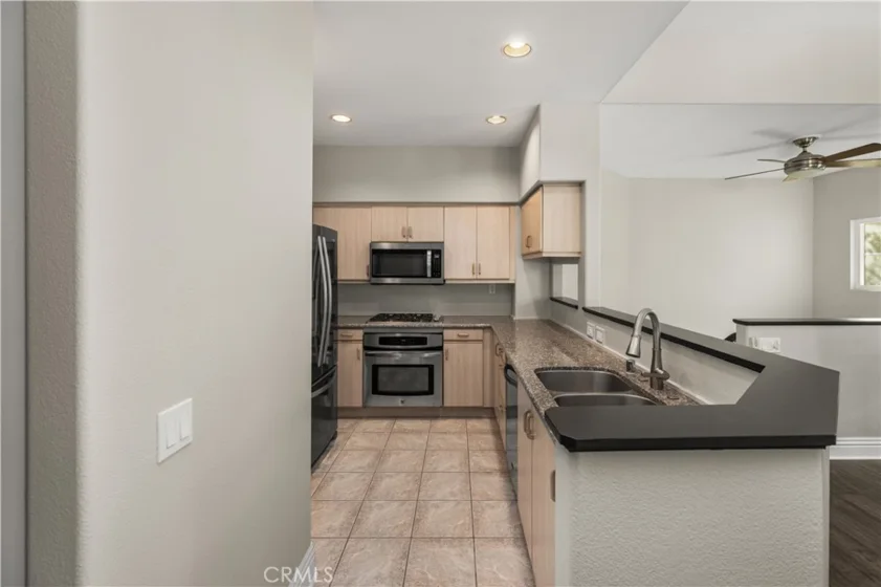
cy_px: 294
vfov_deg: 81.2
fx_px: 342
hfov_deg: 104.3
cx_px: 440
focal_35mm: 14
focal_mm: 14
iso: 80
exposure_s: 1/5
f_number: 5.6
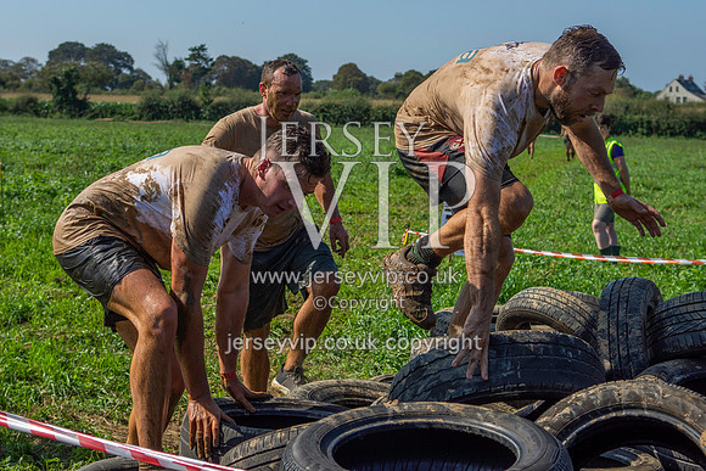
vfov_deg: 21.3
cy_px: 185
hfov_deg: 31.5
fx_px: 1251
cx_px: 307
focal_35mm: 64
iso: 100
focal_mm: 35
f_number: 4
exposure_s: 1/2500
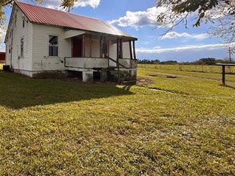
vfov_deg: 59.6
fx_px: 149
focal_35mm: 22
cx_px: 58
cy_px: 58
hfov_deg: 71.1
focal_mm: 2.22
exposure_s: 1/1825
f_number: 2.2
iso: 50
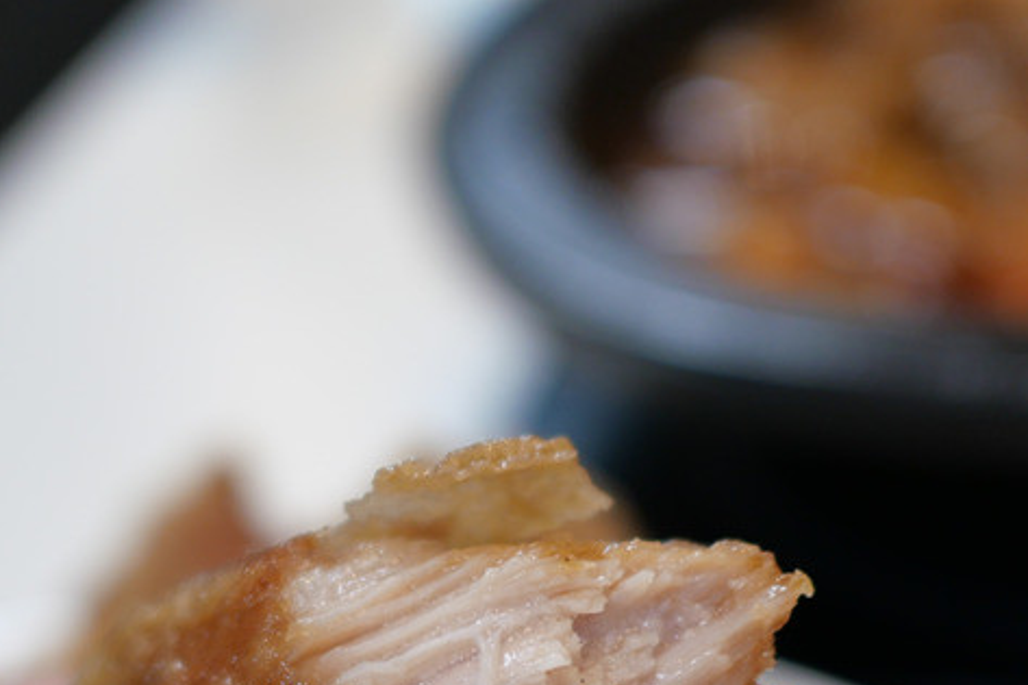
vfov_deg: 19.7
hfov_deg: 30.5
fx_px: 1884
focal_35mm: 66
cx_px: 461
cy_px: 763
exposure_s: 1/60
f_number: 1.7
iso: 250
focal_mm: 15
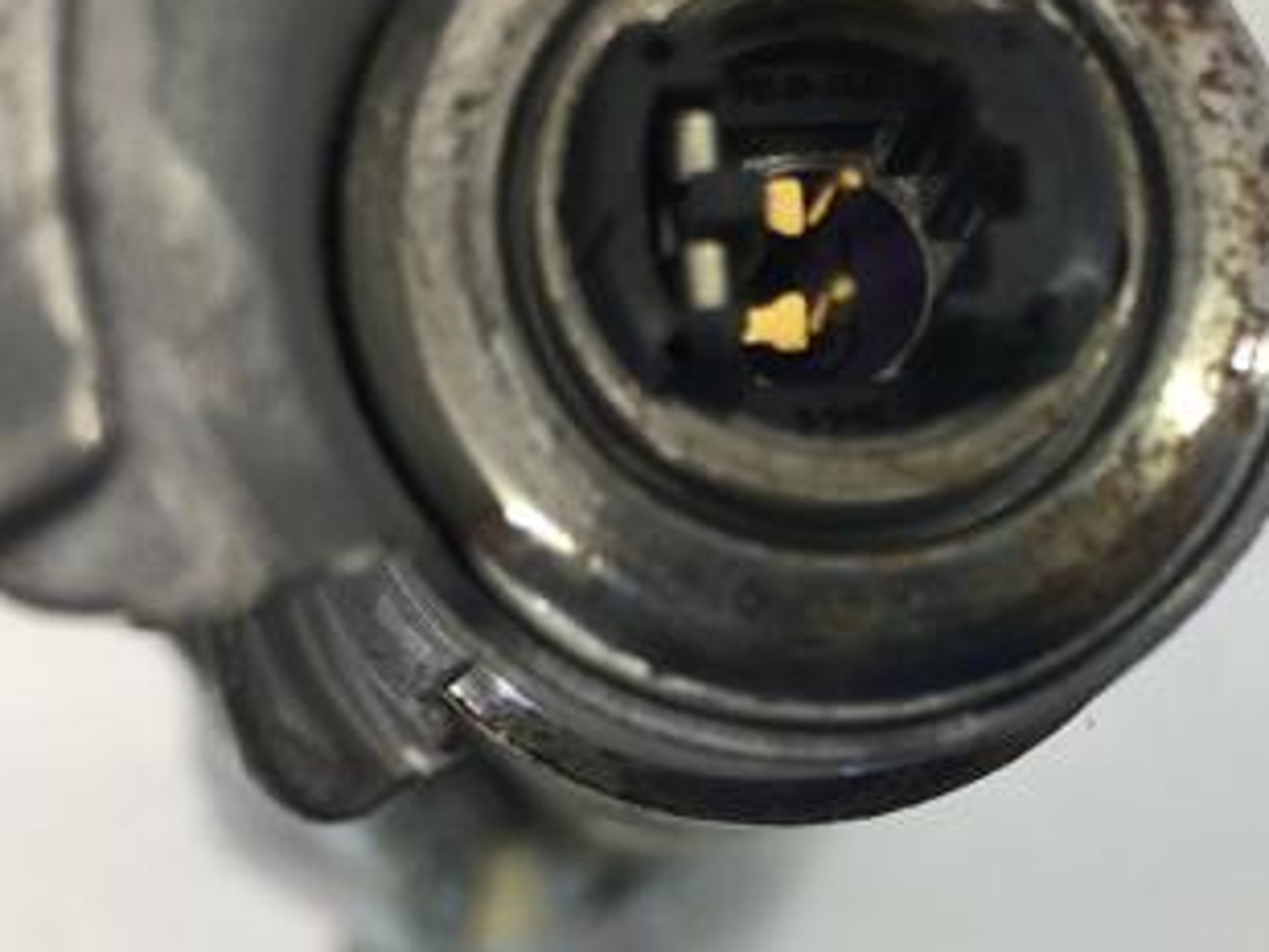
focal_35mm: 60
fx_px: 2200
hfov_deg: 31.3
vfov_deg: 24.3
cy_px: 632
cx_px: 1035
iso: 25
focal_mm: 4.15
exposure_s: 1/50
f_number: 2.2
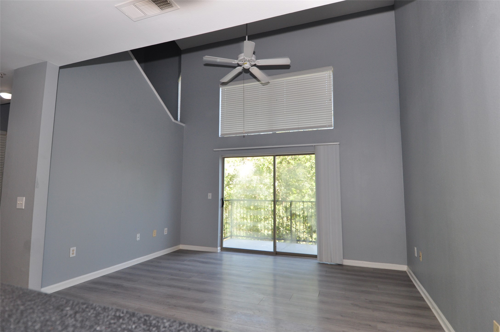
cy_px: 166
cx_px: 250
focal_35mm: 18
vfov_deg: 67.2
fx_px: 250
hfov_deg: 90.1
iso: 400
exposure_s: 1/125
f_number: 5.6
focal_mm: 12
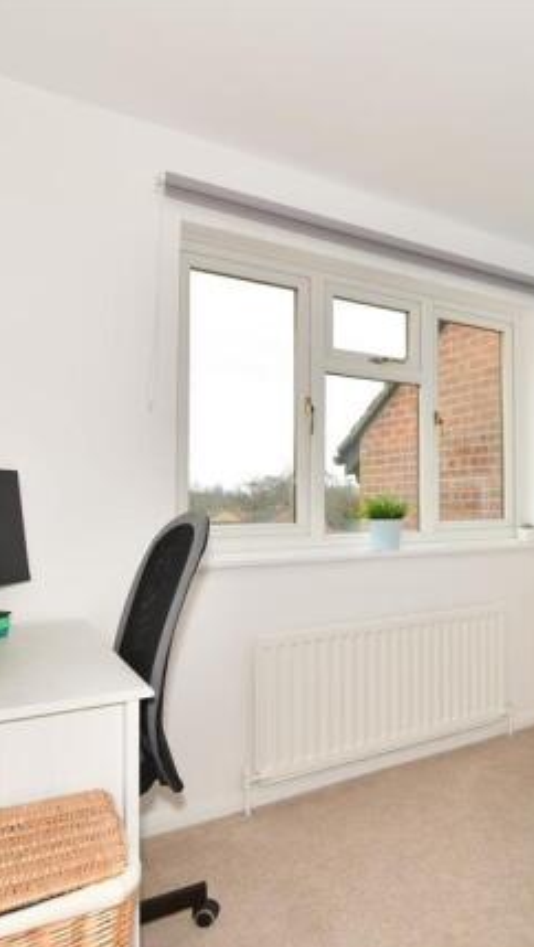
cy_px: 476
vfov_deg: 76.3
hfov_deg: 44.0
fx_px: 603
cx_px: 470
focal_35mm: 24
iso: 200
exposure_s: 1/60
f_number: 8
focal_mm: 10
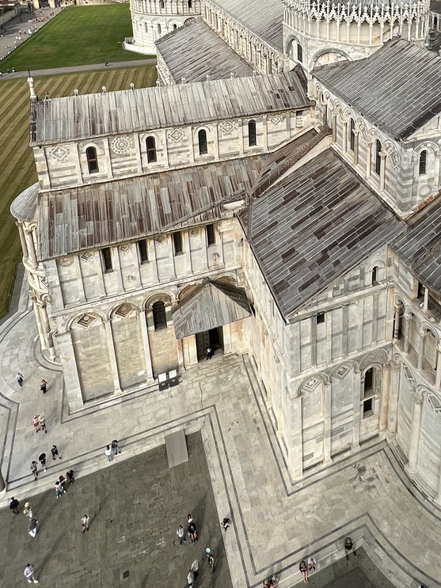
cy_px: 77
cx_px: 341
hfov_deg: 47.5
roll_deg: -0.8
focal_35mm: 28
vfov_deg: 56.2
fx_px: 476
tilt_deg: -16.8
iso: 32
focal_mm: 1.57
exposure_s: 1/1908
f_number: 1.8
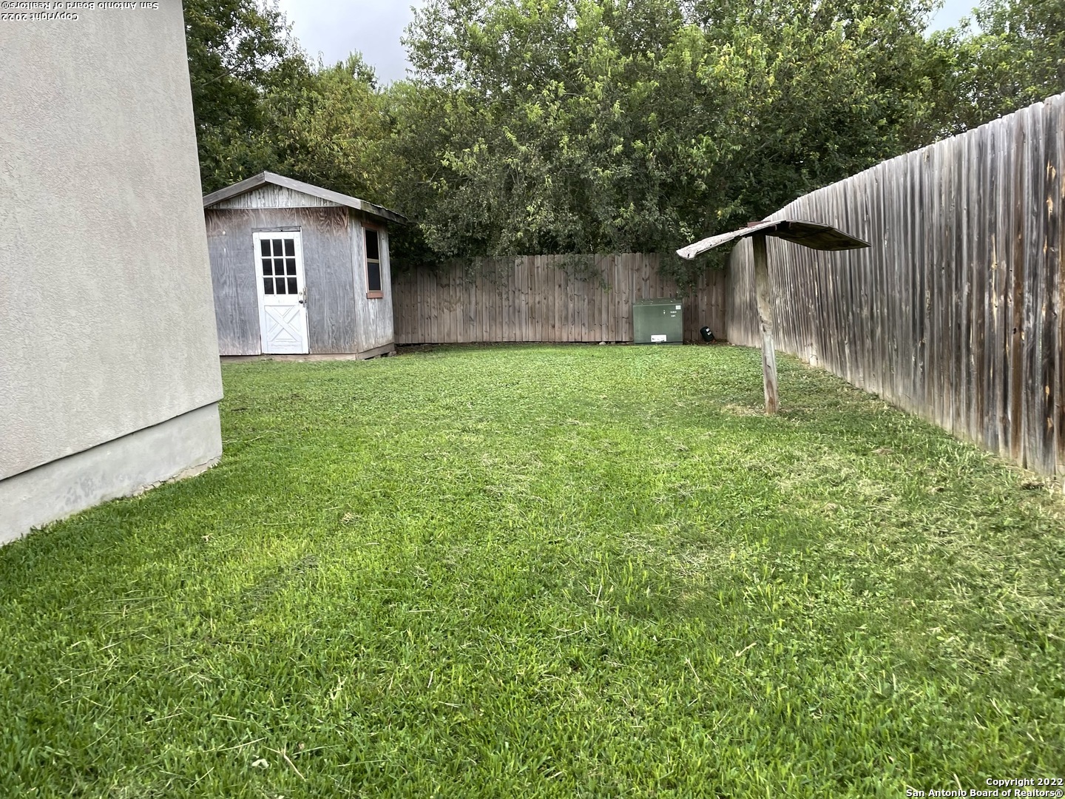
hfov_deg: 67.3
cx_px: 532
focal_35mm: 26
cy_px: 400
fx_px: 800
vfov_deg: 53.1
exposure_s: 1/121
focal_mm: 4.2
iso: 50
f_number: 1.6
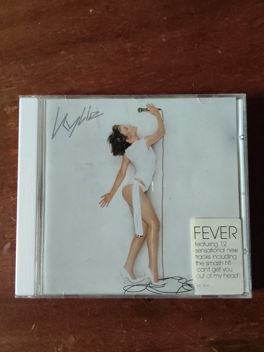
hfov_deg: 53.1
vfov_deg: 67.3
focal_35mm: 26
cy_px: 176
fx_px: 264
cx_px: 132
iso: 320
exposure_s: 1/33.3
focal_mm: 2.78
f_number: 2
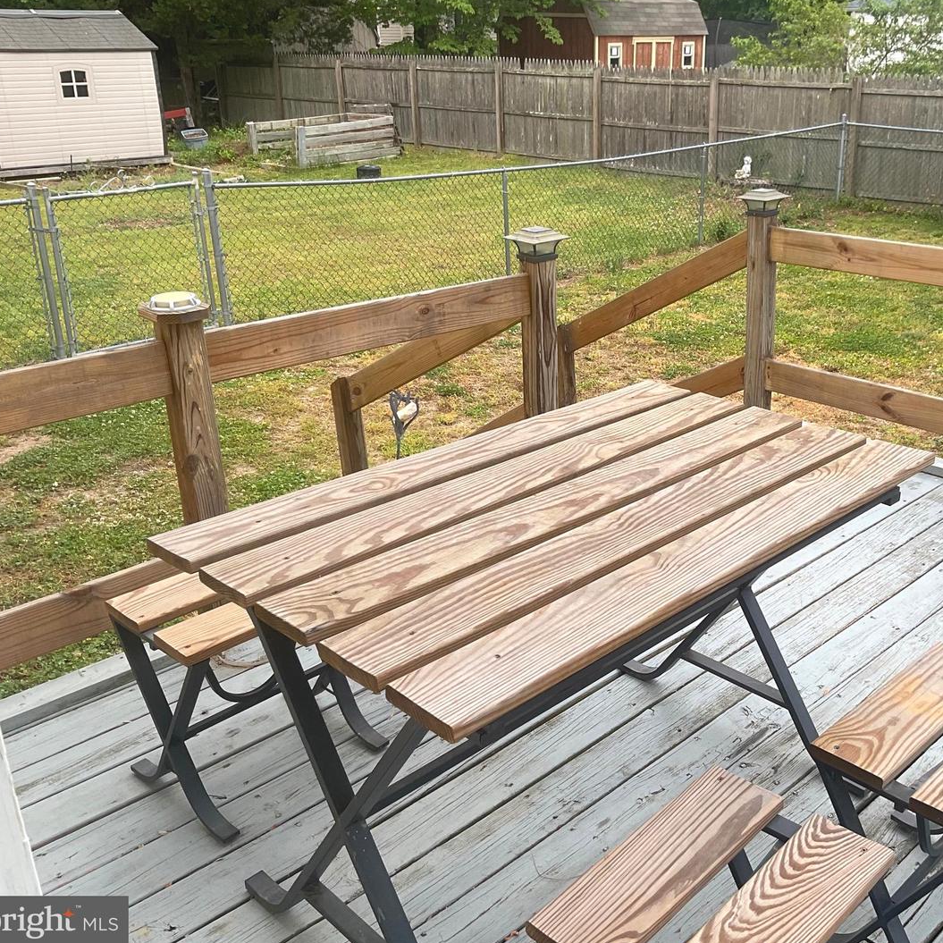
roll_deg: -0.3
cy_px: 465
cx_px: 615
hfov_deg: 46.6
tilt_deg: -20.4
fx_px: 1079
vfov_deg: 47.2
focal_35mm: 35
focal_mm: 3
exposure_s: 1/415
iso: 16
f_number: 1.8
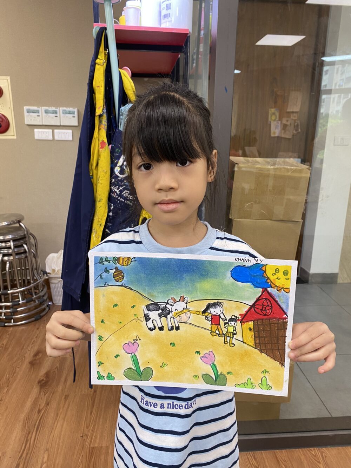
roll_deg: -0.5
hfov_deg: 53.1
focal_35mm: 26
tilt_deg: -14.7
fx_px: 351
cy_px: 234
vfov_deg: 67.3
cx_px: 176
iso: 125
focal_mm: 4.25
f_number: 1.8
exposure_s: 1/76
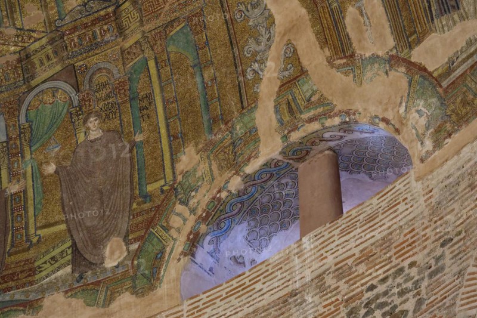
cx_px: 238
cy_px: 159
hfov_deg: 17.1
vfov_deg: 11.4
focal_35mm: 120
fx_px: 1590
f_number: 5
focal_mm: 120
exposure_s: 1/125
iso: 6400
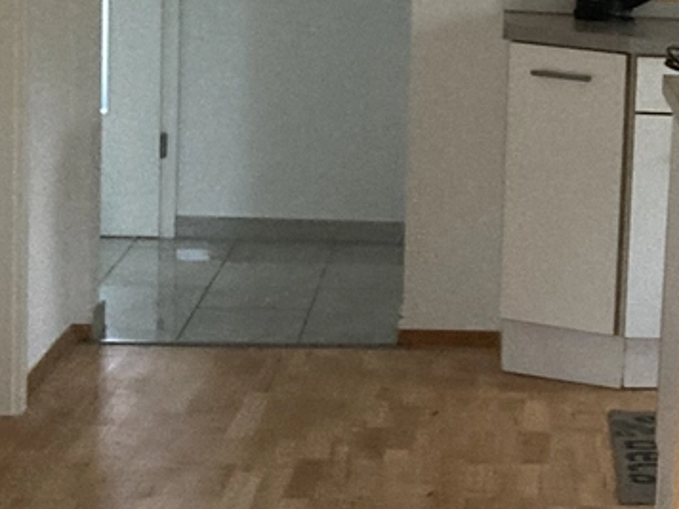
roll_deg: -2.2
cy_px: 146
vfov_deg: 12.5
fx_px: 2315
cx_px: 956
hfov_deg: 15.6
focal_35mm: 118
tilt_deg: -6.8
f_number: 1.8
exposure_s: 1/40
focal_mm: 3.99
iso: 400
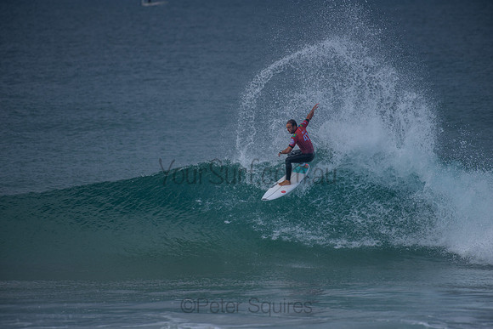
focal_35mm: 509
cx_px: 246
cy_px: 164
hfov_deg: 4.1
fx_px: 6968
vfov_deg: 2.7
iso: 140
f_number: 5.6
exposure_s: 1/800
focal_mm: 500
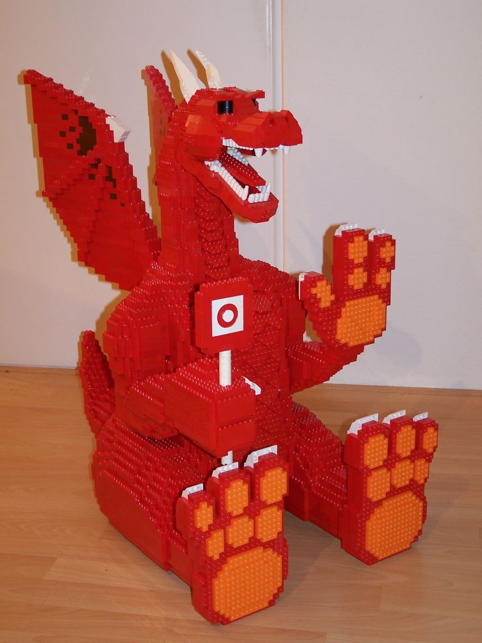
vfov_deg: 34.3
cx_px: 241
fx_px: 1040
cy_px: 322
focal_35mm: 56
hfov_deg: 26.1
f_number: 3.1
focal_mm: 9.3
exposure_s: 1/2
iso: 80
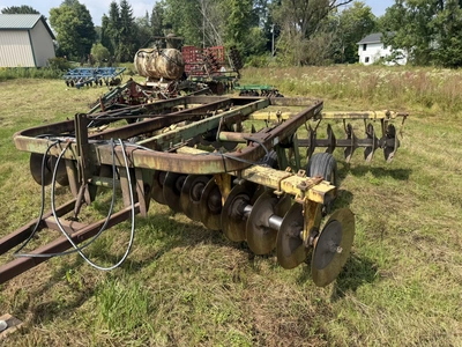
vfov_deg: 56.8
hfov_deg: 71.6
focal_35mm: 24
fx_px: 320
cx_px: 231
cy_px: 174
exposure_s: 1/2445
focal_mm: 6.76
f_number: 1.78
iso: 80
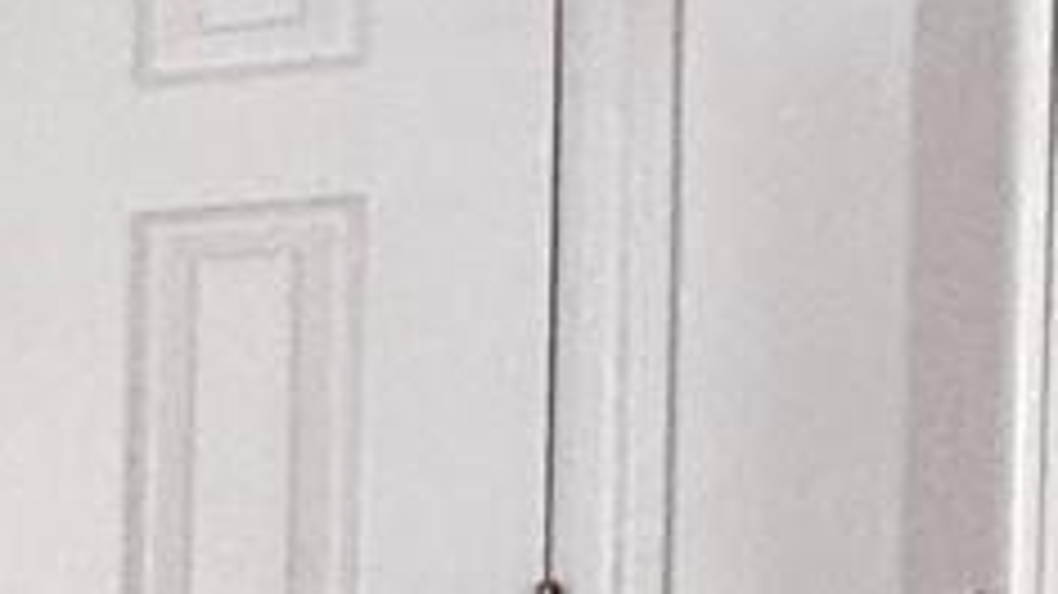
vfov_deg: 11.4
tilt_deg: -1.9
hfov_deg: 11.2
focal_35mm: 104
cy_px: 752
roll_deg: +0.1
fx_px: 2917
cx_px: -2175
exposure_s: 1/99
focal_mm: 2.22
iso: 200
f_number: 2.2
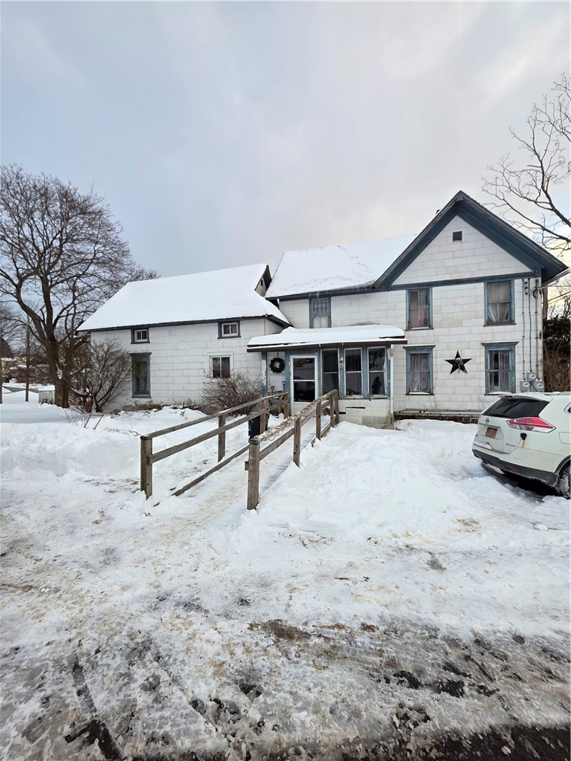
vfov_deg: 106.2
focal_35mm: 13
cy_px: 380
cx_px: 286
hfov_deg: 89.9
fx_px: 286
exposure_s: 1/310
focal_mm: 2.2
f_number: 1.9
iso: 40
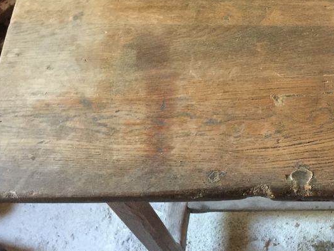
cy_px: 122
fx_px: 531
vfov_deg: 26.5
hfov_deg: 33.5
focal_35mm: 55
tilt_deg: -62.4
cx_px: 285
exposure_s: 1/8
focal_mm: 4.15
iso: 160
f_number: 2.2
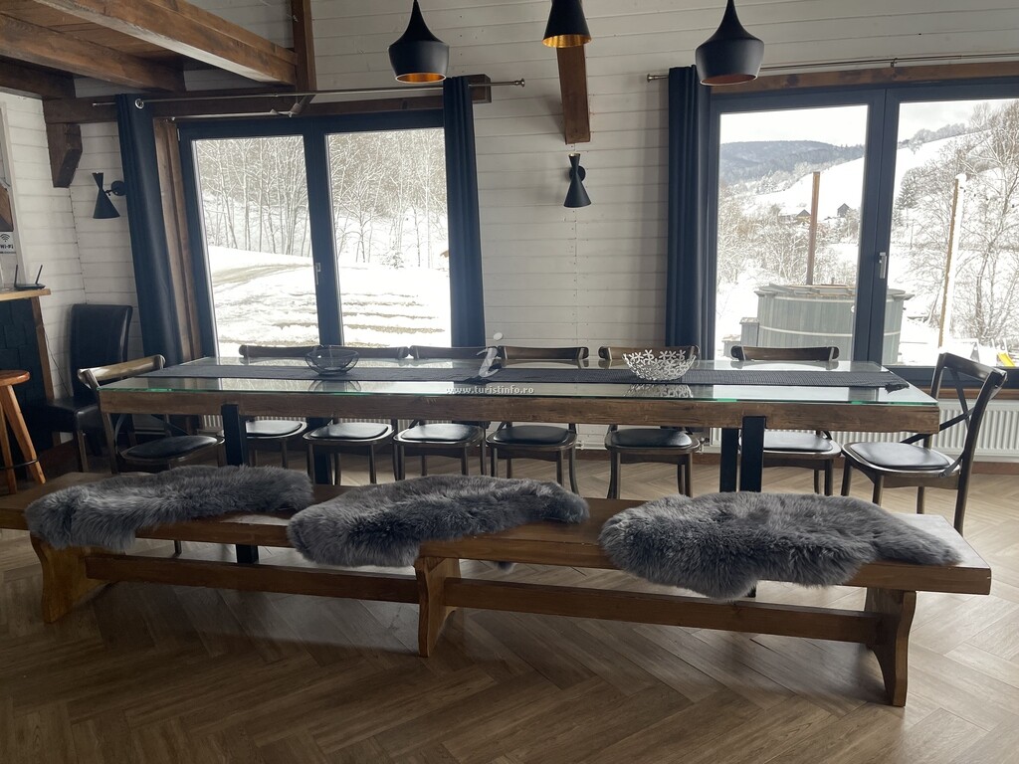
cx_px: 510
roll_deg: +1.4
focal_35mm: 25
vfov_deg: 54.9
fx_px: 736
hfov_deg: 69.4
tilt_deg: -11.5
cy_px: 382
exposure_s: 1/121
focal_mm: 5.1
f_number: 1.6
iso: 100
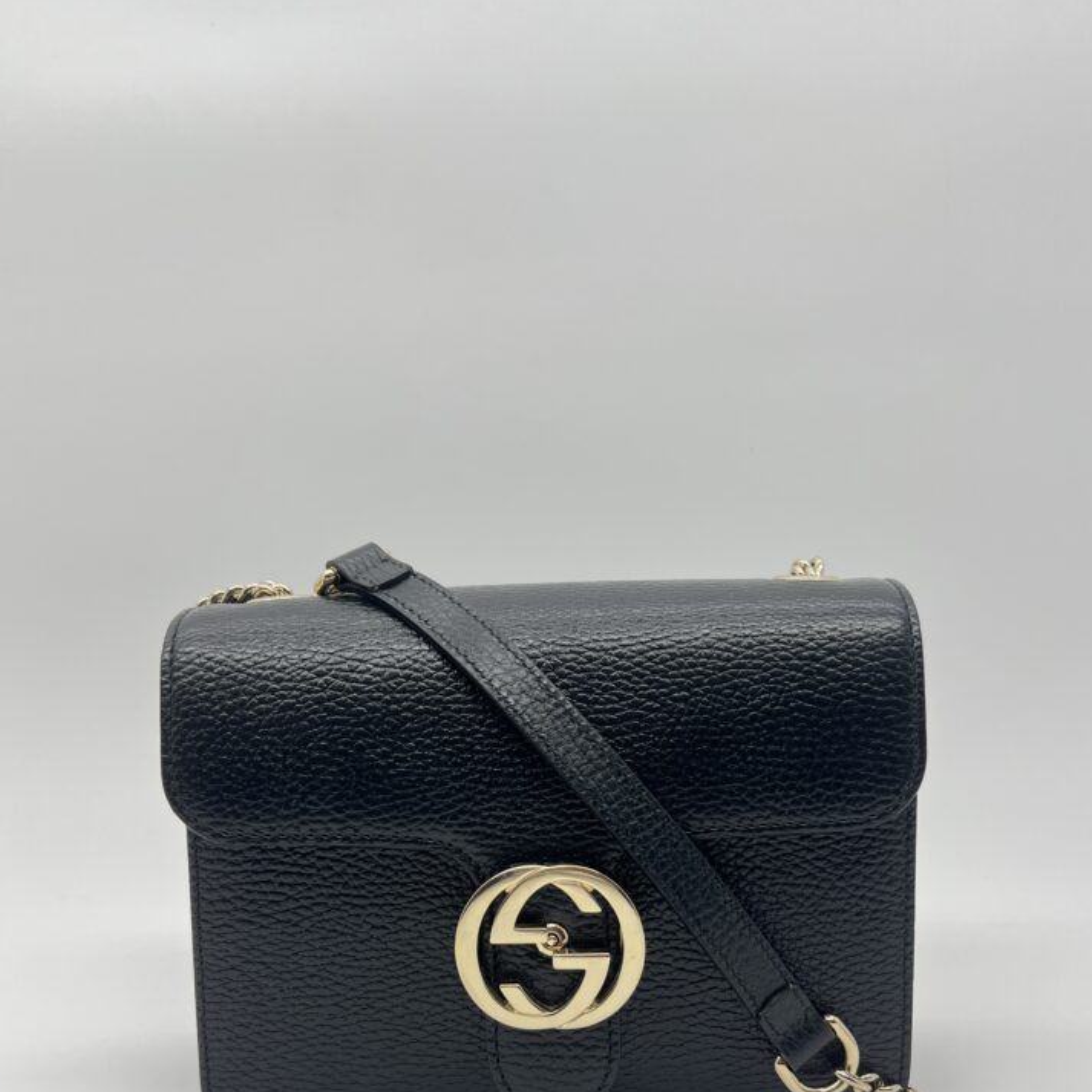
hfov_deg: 49.7
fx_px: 1178
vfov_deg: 48.4
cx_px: 564
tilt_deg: -9.2
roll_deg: +0.4
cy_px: 778
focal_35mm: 33
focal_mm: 5.7
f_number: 1.5
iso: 32
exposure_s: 1/100
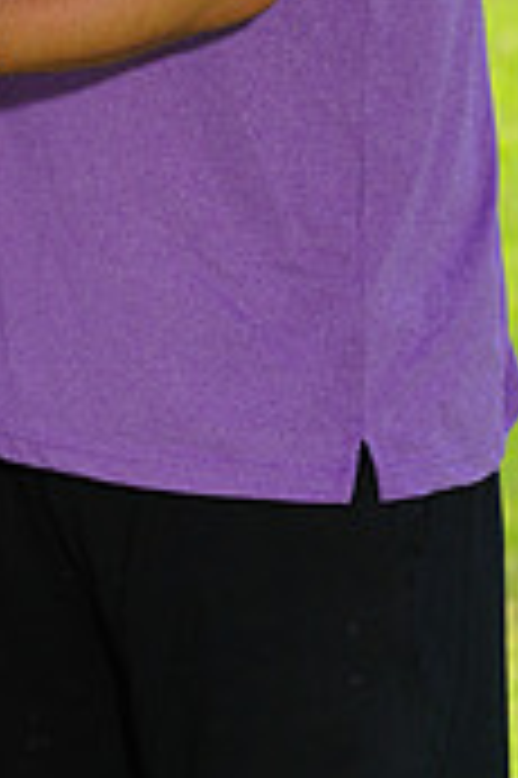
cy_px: -211
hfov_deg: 1.9
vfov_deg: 2.8
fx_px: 15786
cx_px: -122
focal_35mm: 730
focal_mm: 218
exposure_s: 1/200
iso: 200
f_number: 11
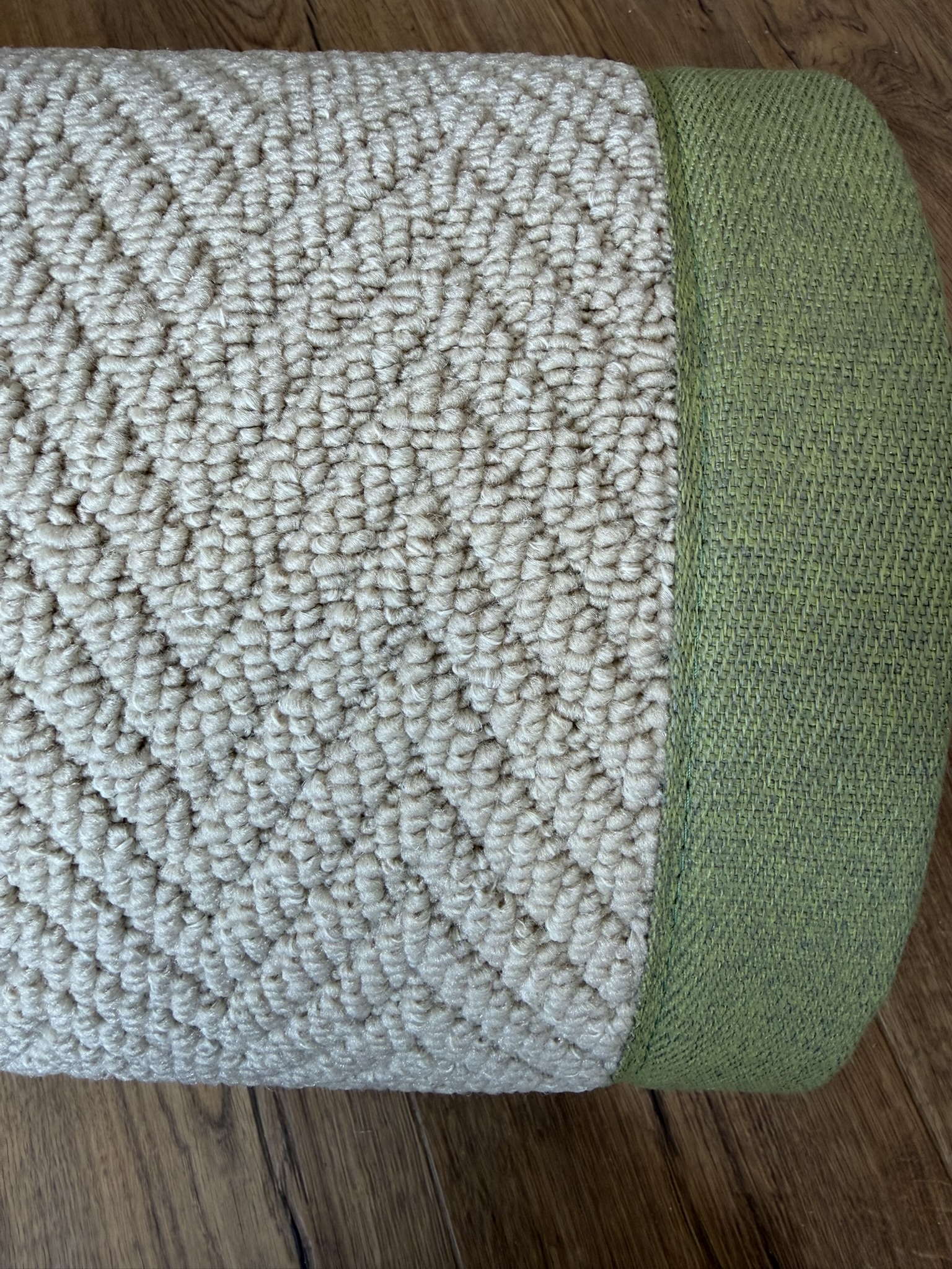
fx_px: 880
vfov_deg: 71.6
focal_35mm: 24
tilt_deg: -69.6
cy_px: 634
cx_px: 476
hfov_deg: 56.8
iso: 64
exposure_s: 1/100
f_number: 2.2
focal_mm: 2.22
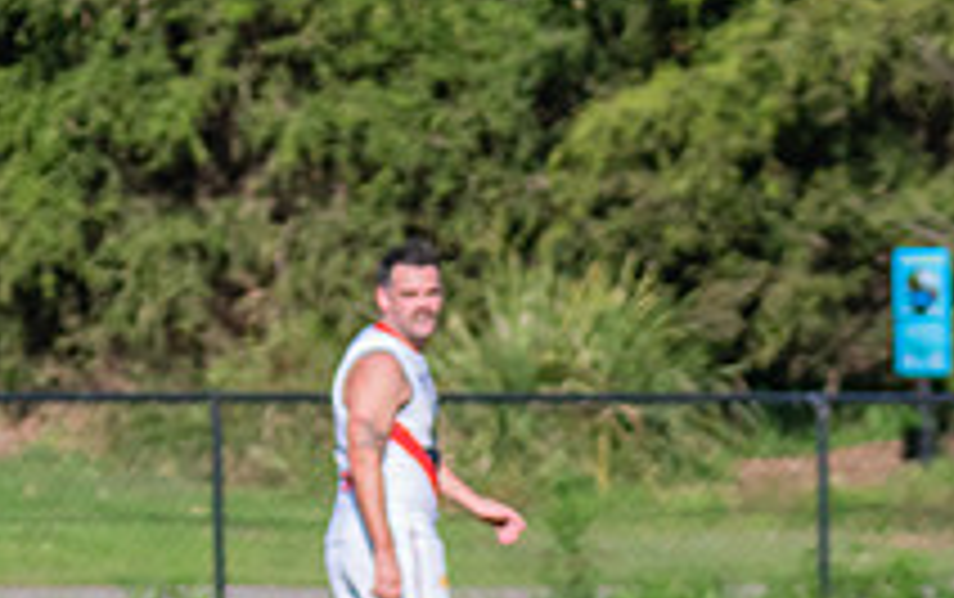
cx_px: -106
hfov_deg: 2.3
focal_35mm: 918
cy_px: 970
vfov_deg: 1.4
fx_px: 23893
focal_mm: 240
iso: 800
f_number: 8
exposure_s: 1/1600
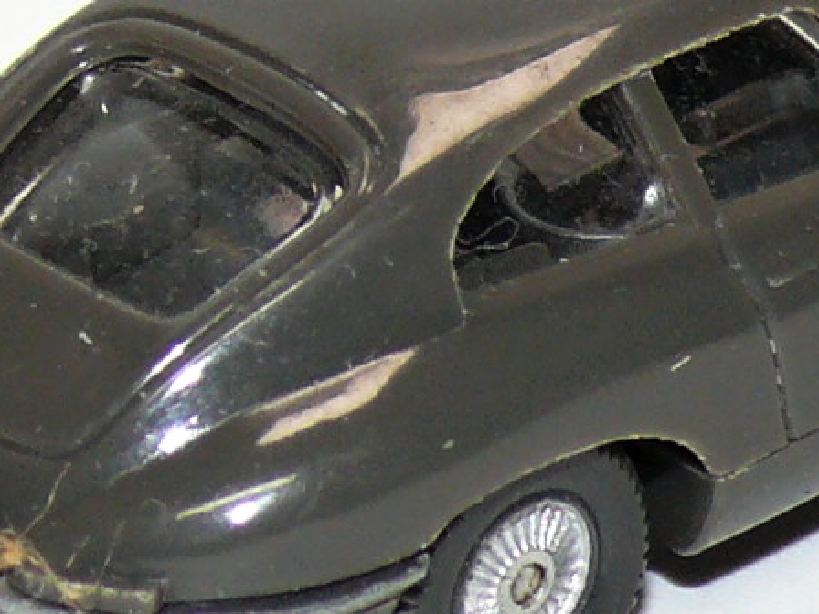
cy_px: 73
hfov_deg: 3.8
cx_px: 612
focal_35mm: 521
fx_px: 12327
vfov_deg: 2.9
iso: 100
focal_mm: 17.4
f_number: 4
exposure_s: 1/30
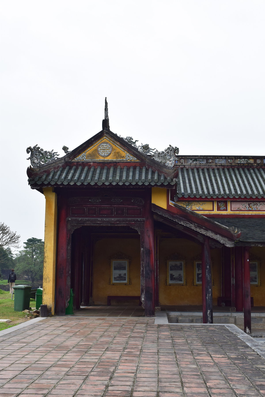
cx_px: 132
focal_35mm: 51
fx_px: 563
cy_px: 198
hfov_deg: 26.5
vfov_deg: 38.9
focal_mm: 34
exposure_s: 1/400
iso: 400
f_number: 11
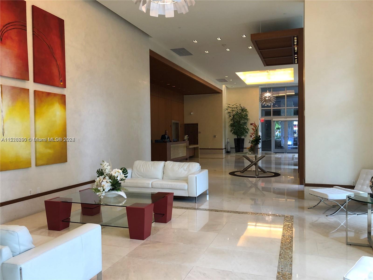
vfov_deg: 49.7
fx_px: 302
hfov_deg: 63.4
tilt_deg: -0.4
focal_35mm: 28
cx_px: 186
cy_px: 140
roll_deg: +0.3
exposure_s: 1/30
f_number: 1.8
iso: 32
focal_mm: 4
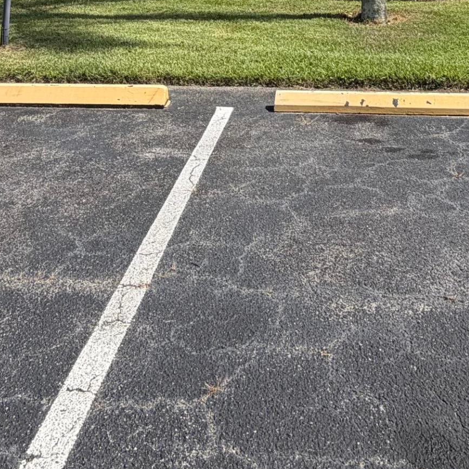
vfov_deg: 32.9
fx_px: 628
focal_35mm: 41
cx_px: 251
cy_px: -106
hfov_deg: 40.9
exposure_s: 1/830
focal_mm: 2.22
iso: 20
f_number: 2.2
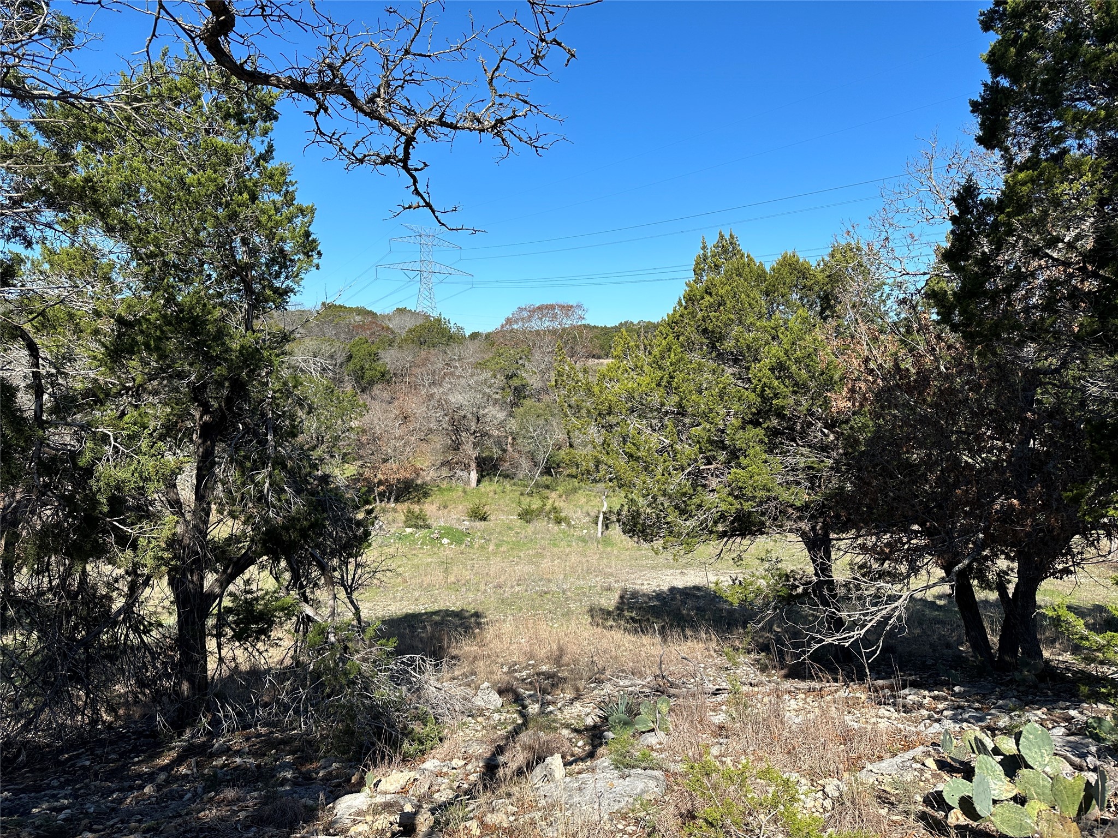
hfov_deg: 71.6
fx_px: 775
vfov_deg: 56.8
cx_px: 559
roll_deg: -1.0
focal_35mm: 24
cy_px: 419
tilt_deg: -3.8
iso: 80
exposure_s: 1/3356
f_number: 1.78
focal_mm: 6.86
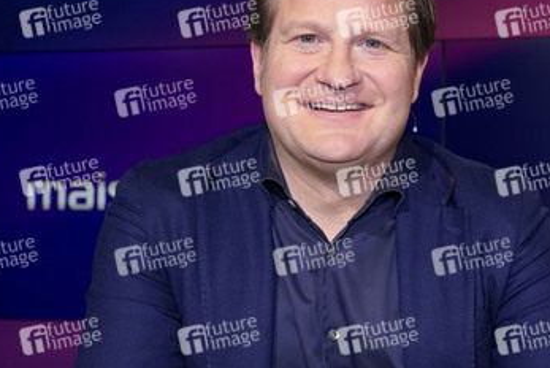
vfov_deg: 28.0
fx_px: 734
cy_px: 138
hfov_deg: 40.9
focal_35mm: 48
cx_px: 335
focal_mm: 37
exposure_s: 1/200
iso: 1600
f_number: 5
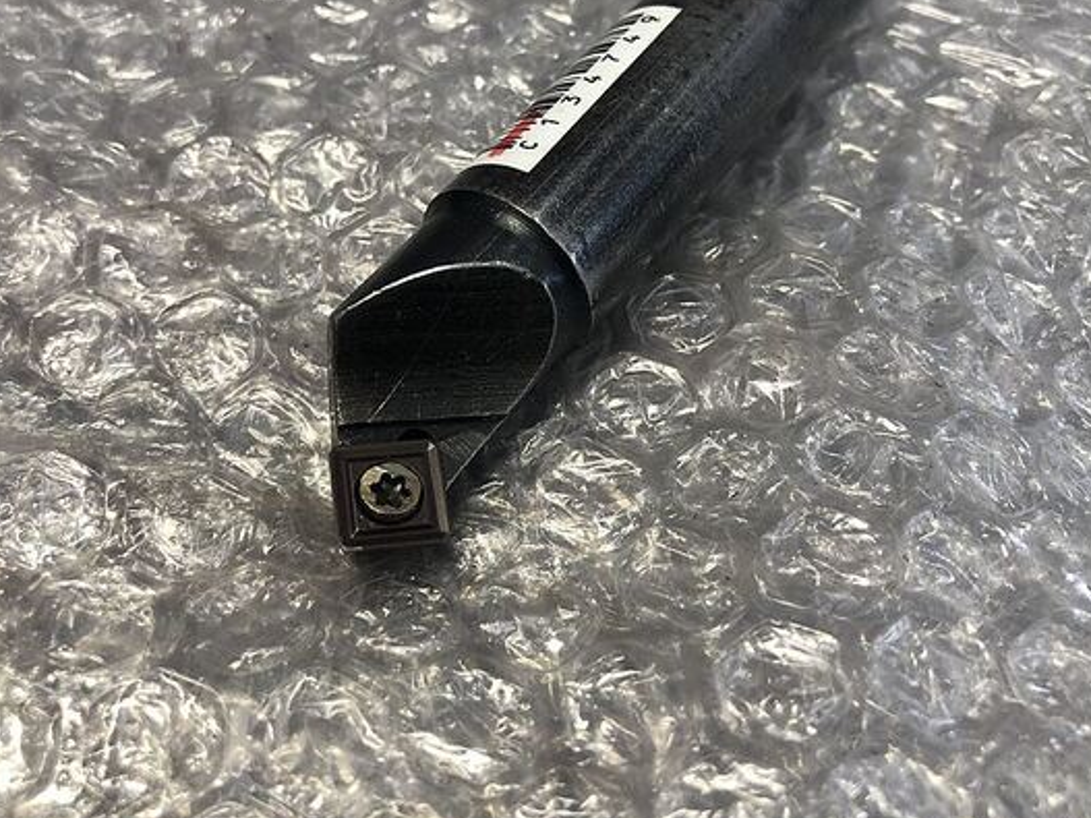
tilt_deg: -52.3
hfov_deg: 53.9
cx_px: 520
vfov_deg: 41.7
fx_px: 1071
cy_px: 352
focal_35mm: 34
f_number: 1.8
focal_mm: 3.99
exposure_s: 1/50
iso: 25
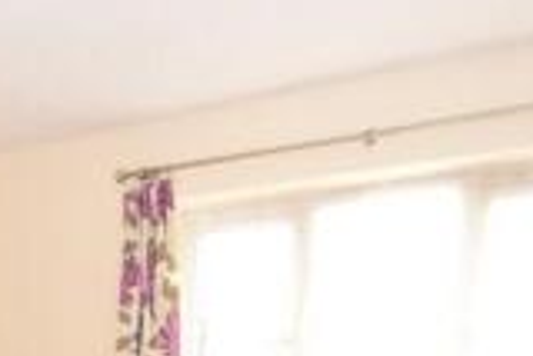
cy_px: 534
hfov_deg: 38.4
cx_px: 88
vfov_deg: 22.6
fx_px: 726
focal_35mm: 49
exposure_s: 1/125
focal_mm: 8
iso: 280
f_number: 5.6
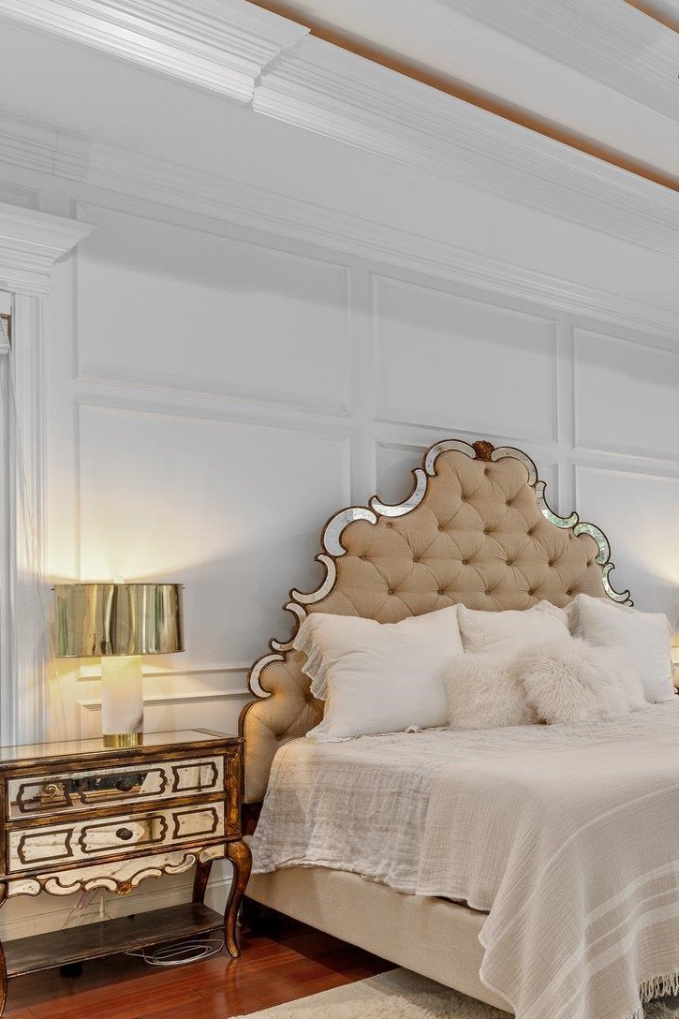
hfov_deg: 30.3
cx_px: 928
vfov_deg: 58.2
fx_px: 906
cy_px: 613
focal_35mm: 32
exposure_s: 1.6
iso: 100
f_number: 9
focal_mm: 17
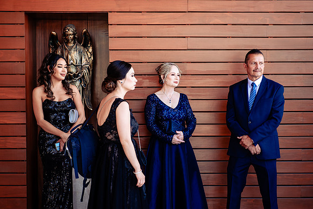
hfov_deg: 26.0
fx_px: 678
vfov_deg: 17.5
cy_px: 113
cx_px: 157
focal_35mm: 78
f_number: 4
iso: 320
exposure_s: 1/125
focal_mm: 70
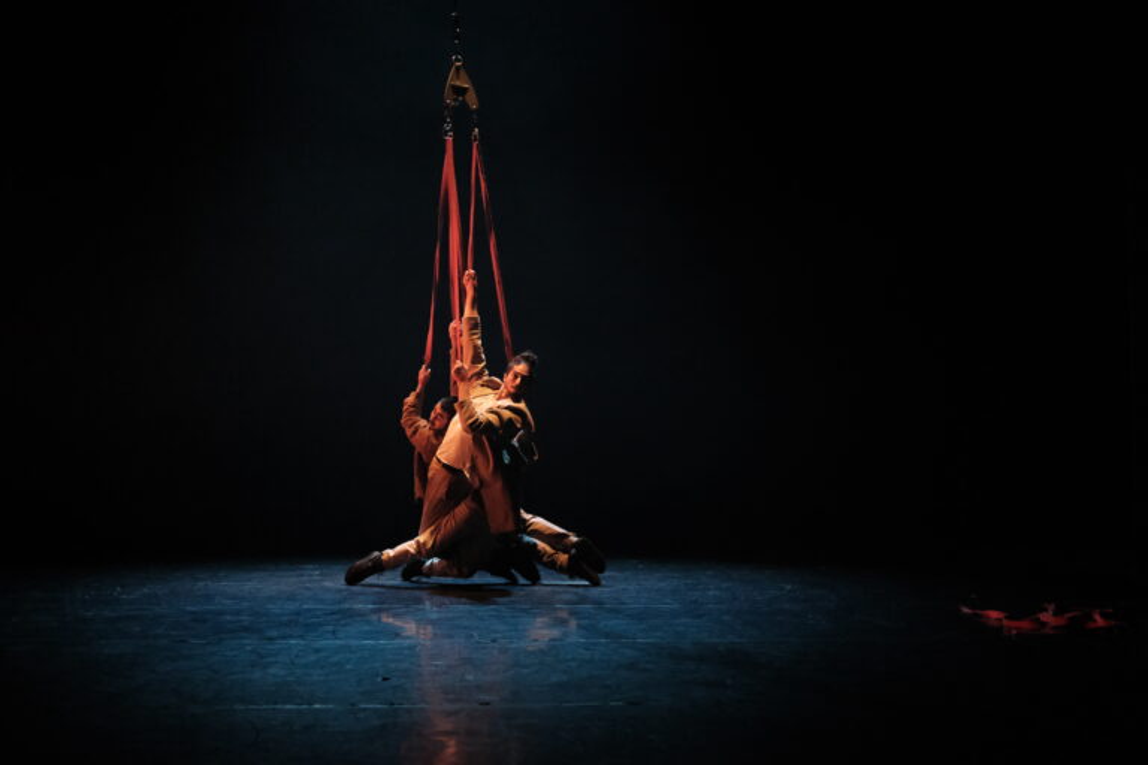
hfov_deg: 47.4
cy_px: 382
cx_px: 574
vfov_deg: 32.6
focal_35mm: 41
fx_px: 1307
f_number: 2.8
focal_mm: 27
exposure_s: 1/125
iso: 6400
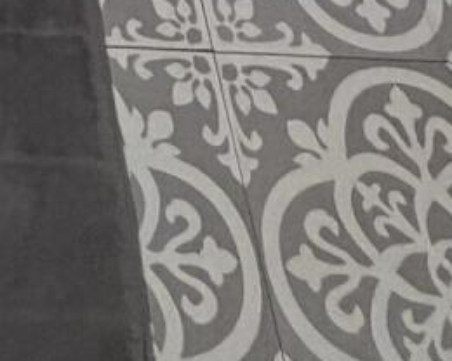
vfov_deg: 7.5
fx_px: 1405
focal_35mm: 105
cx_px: -184
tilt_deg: -9.8
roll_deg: -0.2
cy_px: -1201
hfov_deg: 16.9
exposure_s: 1/120
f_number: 2.2
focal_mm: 2.22
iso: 250
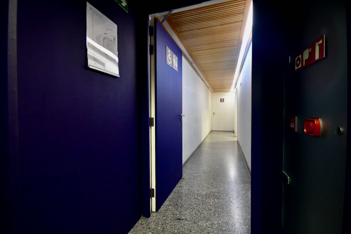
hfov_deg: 100.4
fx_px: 146
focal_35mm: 15
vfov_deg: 77.4
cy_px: 117
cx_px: 176
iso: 4500
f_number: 4
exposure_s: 1/60
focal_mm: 10
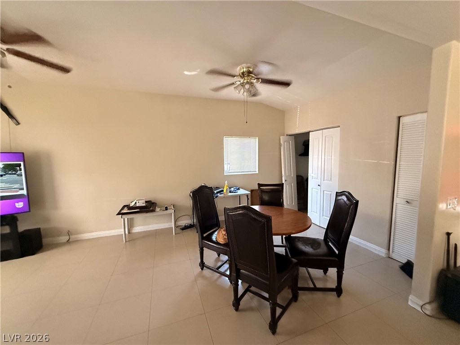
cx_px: 230
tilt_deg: -4.0
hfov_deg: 102.1
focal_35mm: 14
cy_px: 172
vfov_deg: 85.7
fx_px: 186
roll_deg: +0.4
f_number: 2.2
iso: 1000
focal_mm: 2.22
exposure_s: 1/60
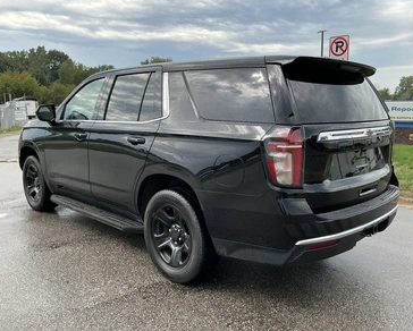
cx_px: 218
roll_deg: -0.5
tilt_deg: -7.1
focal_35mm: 30
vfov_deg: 48.6
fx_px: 367
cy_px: 162
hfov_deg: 58.7
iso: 25
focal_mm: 3
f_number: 1.8
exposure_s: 1/375
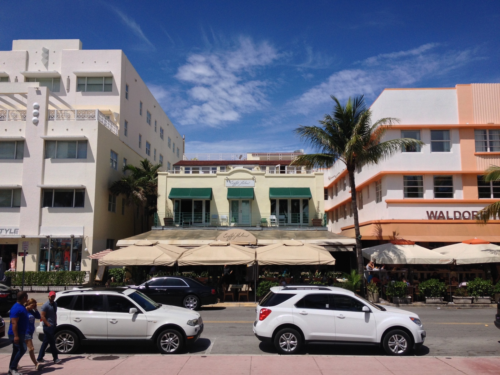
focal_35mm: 35
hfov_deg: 52.6
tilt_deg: +5.2
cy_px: 188
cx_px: 250
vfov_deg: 40.7
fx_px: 506
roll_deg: +0.1
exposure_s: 1/3247
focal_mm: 4.28
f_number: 2.4
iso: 50
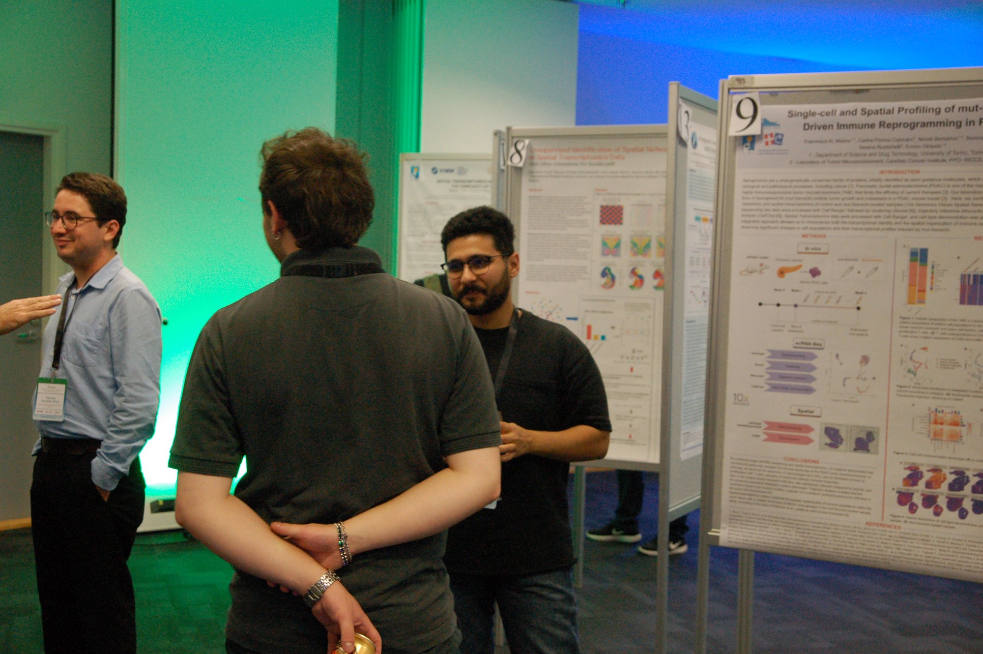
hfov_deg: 42.4
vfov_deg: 28.9
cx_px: 492
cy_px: 327
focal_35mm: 46
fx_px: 1269
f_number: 5
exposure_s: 1/125
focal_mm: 31
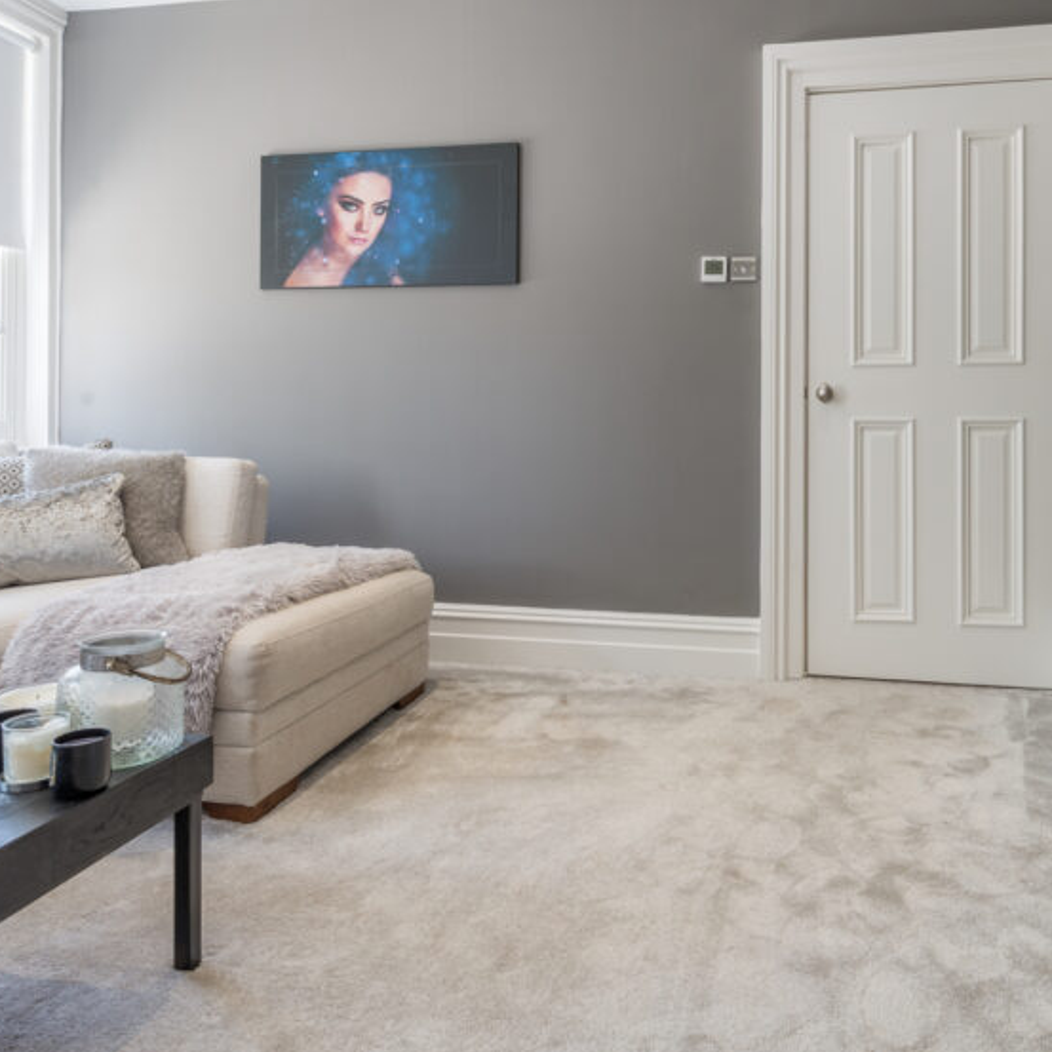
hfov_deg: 64.5
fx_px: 825
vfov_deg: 64.4
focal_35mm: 24
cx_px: 628
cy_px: 417
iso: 100
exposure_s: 1/10
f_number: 9
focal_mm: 15
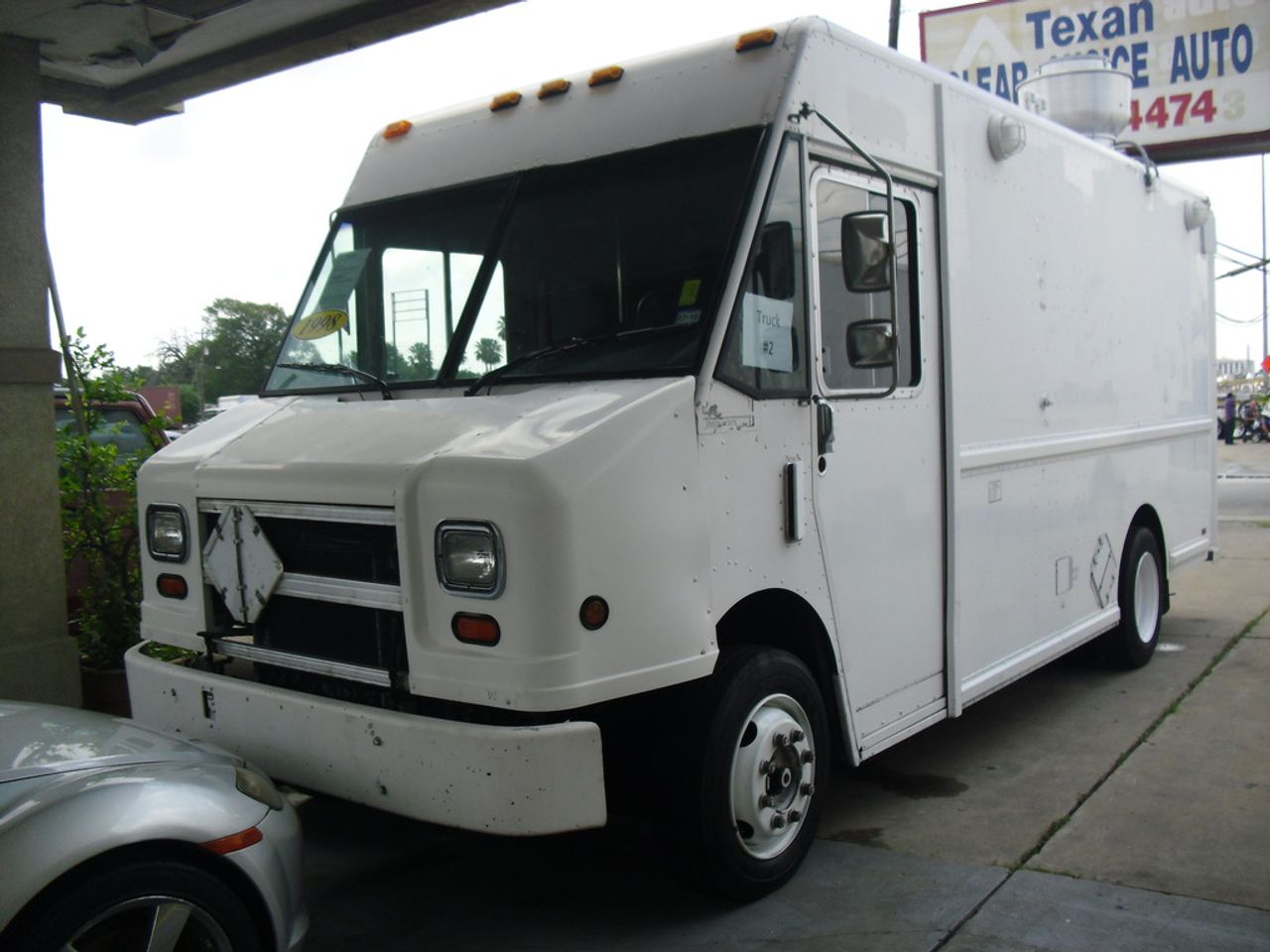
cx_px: 635
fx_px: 1321
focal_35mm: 36
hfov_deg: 51.4
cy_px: 476
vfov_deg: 39.7
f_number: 7.8
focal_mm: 6.3
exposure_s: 1/100
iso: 100
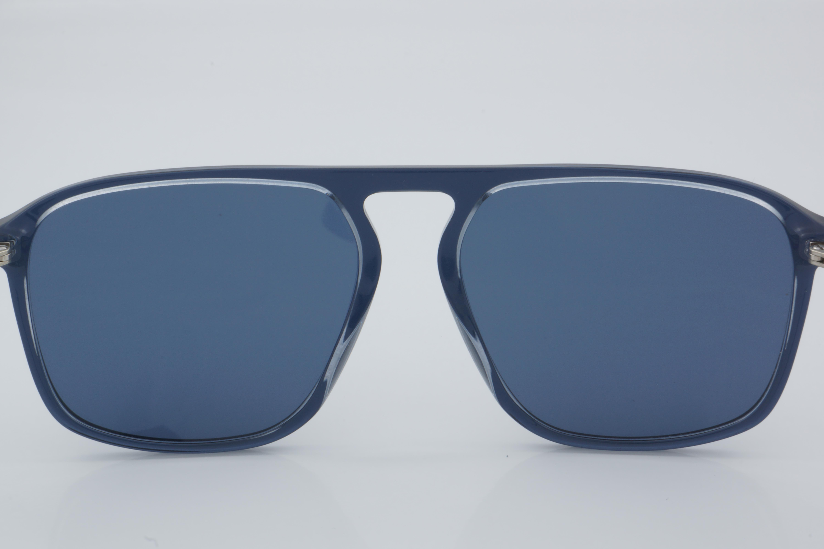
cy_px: 274
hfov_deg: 29.9
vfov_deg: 20.2
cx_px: 412
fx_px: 1545
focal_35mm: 68
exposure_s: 1/4
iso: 100
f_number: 32
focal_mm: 45
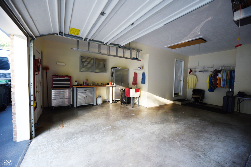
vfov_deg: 81.3
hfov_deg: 104.2
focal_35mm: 14
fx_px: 98
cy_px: 84
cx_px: 126
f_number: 2.8
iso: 640
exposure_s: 1/160
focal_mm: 14
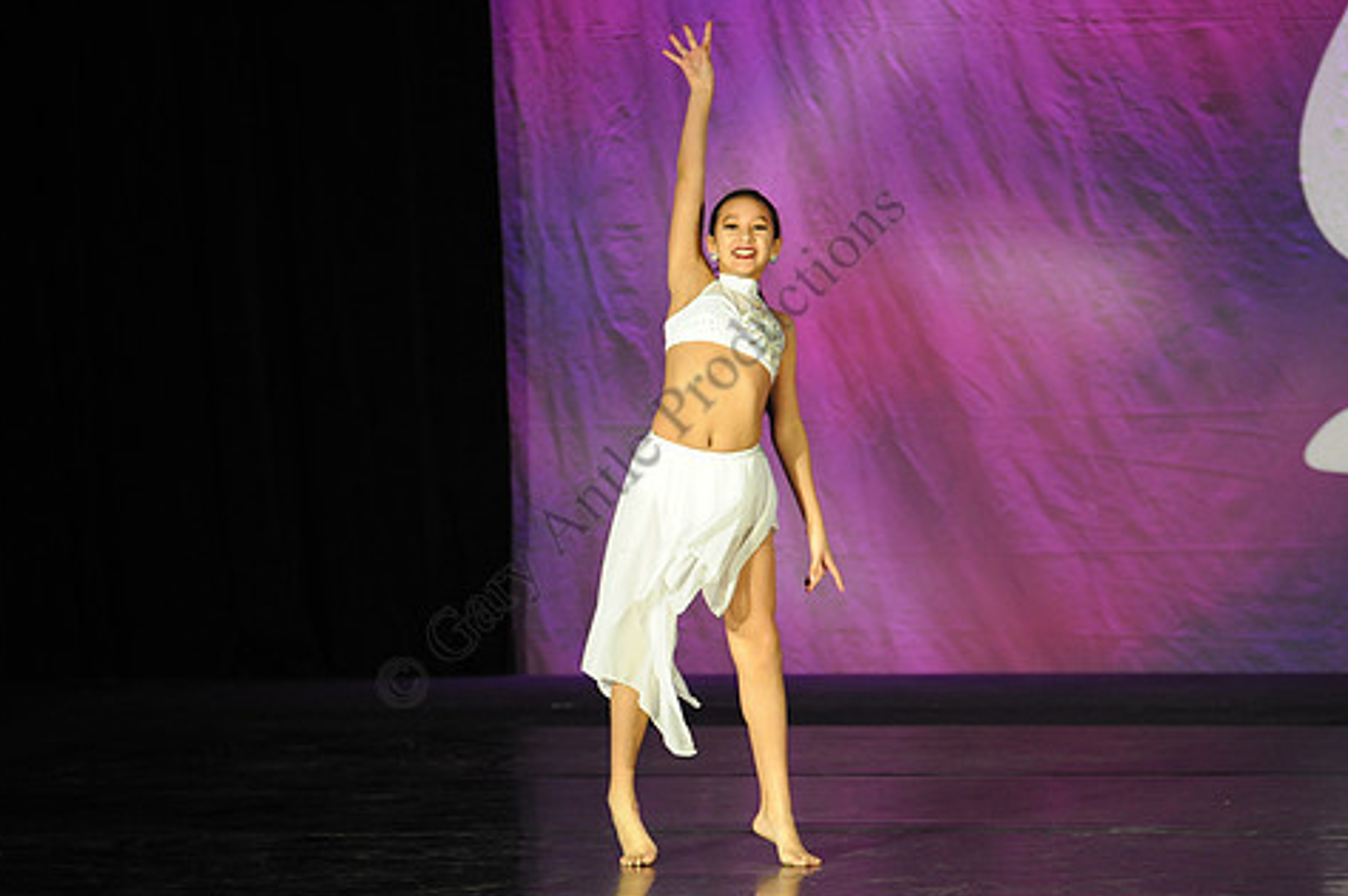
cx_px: 648
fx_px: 7780
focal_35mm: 208
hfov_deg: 9.9
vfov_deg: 6.6
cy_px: 449
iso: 2500
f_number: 2.8
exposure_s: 1/400
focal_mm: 170
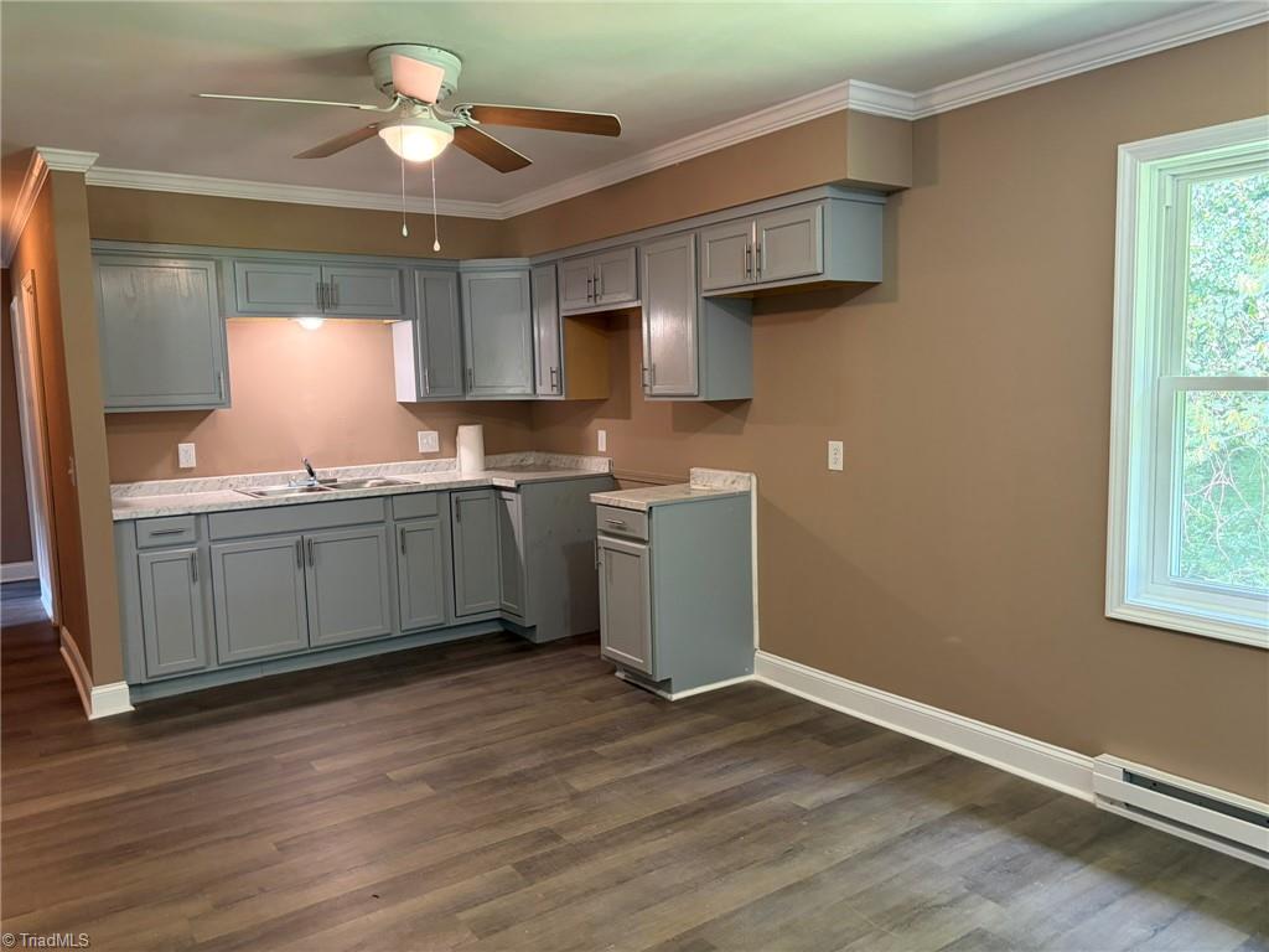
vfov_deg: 53.1
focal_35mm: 26
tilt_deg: -4.6
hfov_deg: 67.3
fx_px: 953
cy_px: 476
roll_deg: +0.9
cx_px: 634
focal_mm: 5.96
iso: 250
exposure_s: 1/60
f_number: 1.6
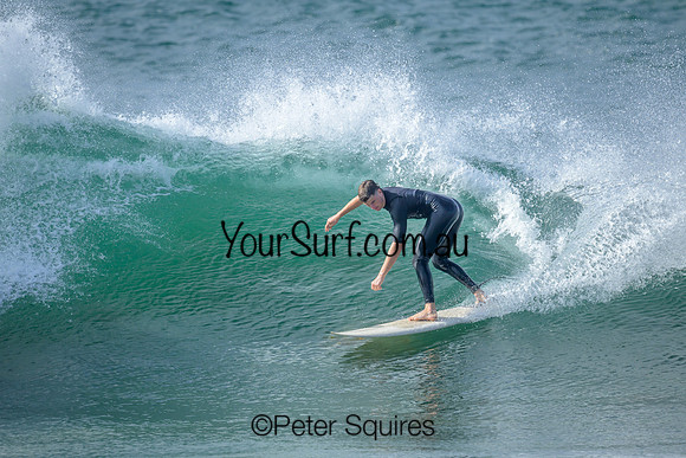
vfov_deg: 1.6
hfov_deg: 2.3
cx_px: 349
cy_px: 206
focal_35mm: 880
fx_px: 16764
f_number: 6.3
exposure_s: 1/2000
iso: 360
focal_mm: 800
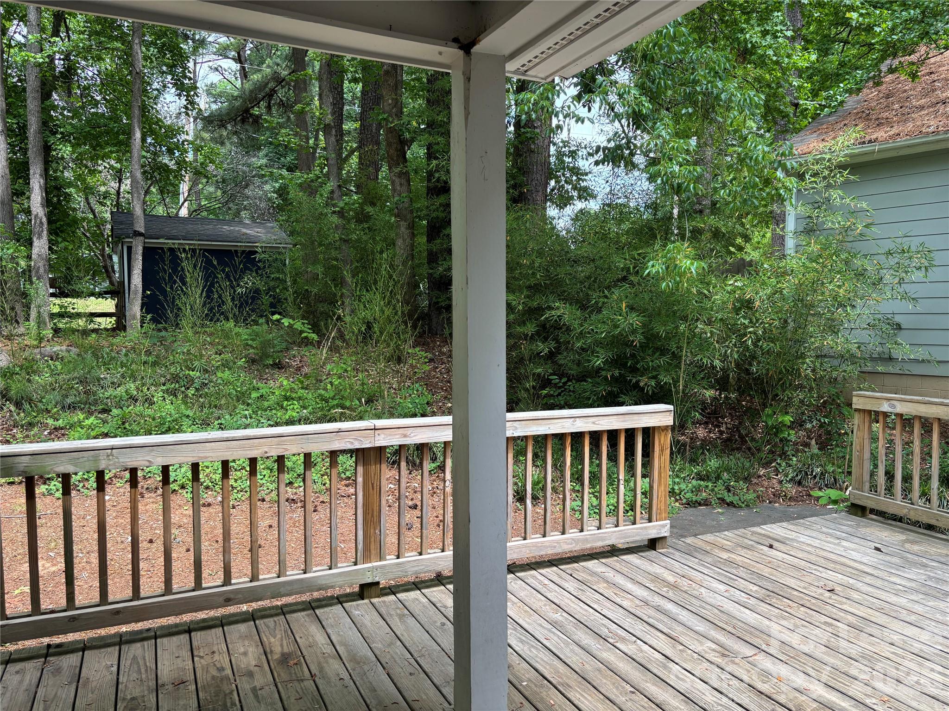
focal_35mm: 26
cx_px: 474
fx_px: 713
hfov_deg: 67.3
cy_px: 356
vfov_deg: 53.1
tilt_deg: -4.4
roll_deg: -0.1
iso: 50
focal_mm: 5.96
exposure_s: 1/525
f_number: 1.6
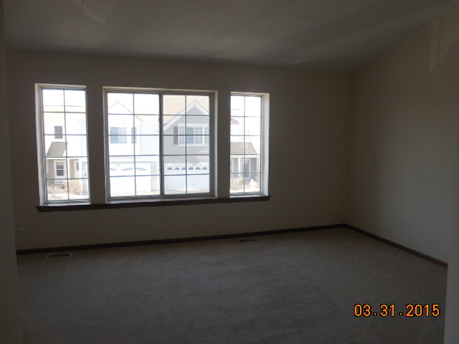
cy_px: 172
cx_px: 230
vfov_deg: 53.1
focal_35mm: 26
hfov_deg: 67.3
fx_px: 345
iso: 200
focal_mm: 4.6
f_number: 3.5
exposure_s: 1/250
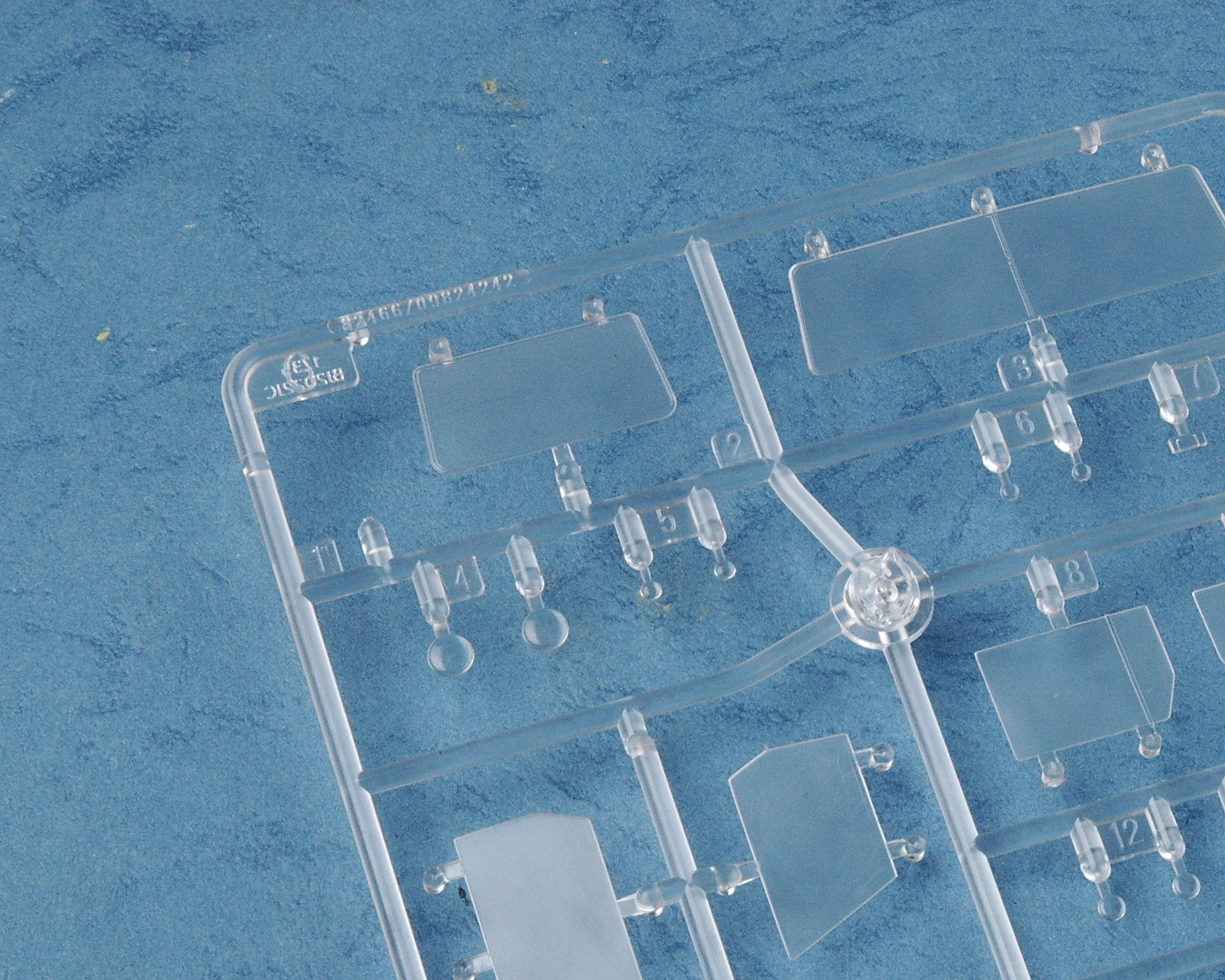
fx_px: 4560
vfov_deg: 12.3
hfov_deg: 15.3
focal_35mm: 126
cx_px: 824
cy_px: 630
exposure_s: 1/320
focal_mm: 55
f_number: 25
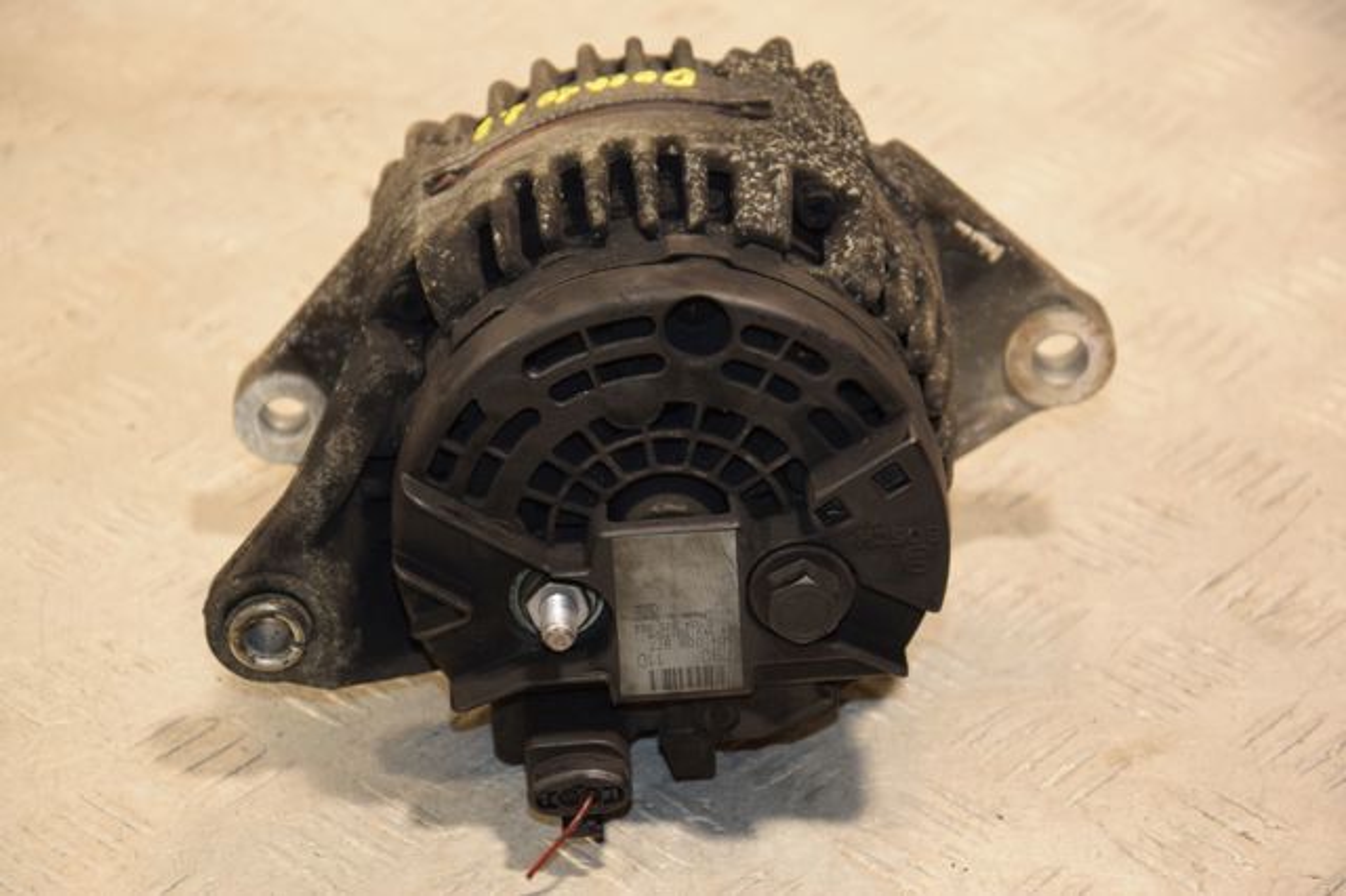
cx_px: 673
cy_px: 448
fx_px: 5045
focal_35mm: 135
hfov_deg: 15.2
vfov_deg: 10.1
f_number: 5.6
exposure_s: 1/125
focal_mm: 90
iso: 800
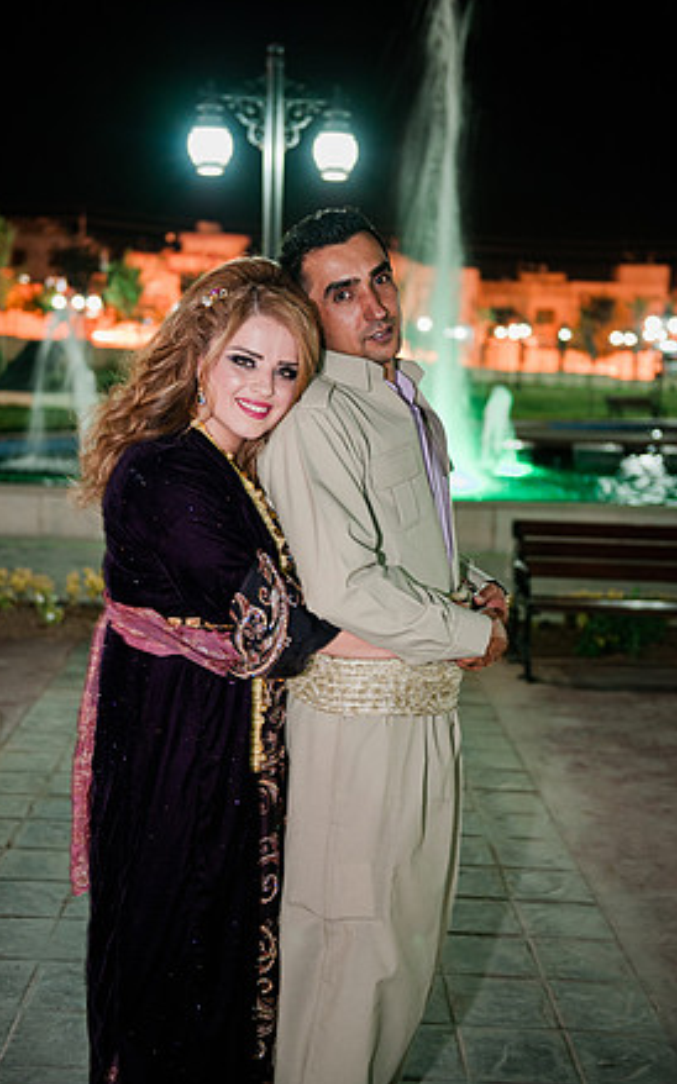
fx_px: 1389
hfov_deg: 27.4
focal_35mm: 47
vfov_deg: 42.7
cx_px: 317
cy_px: 551
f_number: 2.8
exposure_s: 1/8
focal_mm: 45
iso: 1250
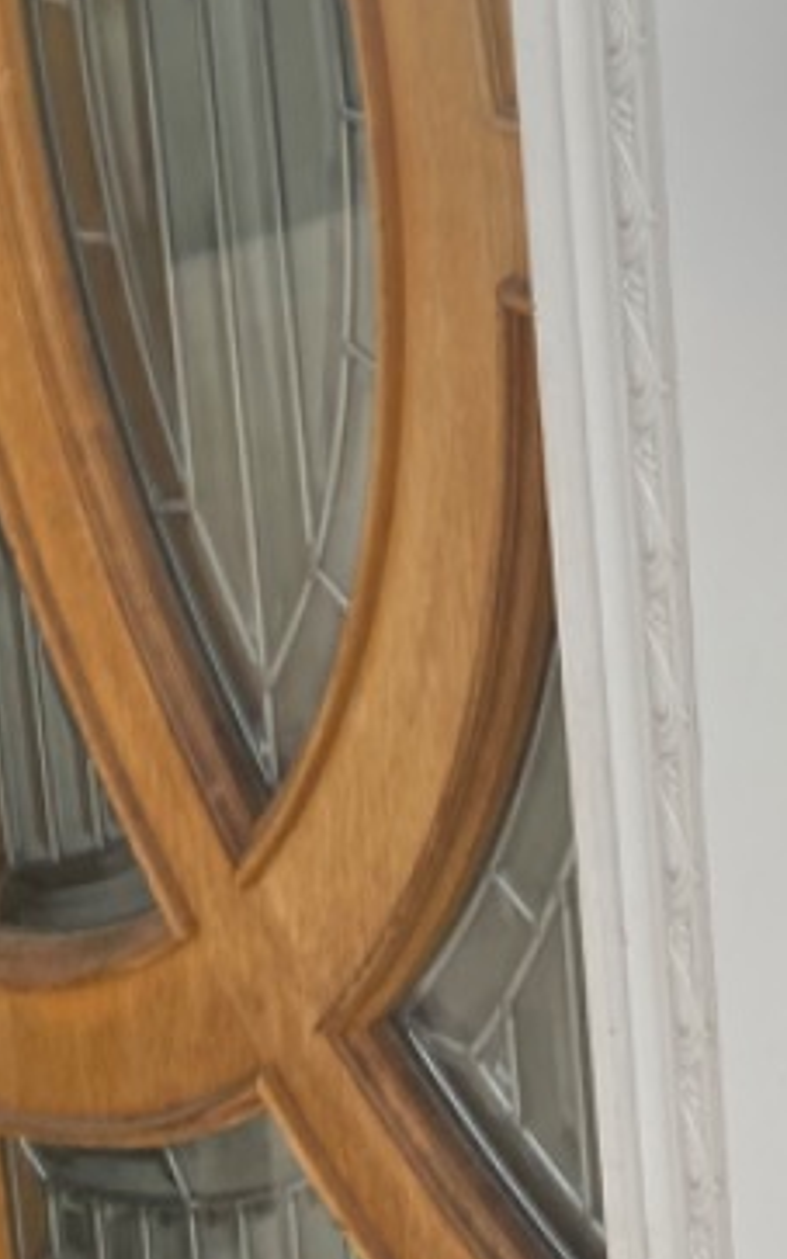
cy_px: -656
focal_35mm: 91
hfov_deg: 13.6
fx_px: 3122
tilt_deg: -10.4
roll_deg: +0.9
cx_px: 1168
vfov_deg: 19.7
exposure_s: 1/360
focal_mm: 4.25
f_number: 1.8
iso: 32
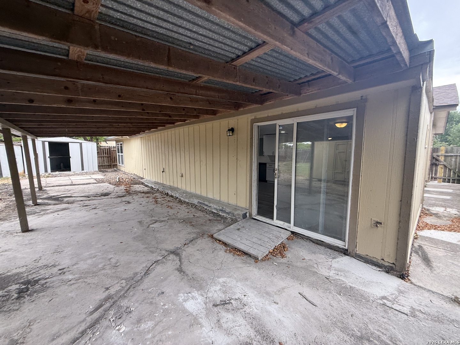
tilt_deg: -4.2
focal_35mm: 14
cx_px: 230
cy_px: 172
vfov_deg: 85.7
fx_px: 186
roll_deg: +0.8
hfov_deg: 102.1
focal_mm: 2.22
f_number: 2.2
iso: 64
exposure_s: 1/113
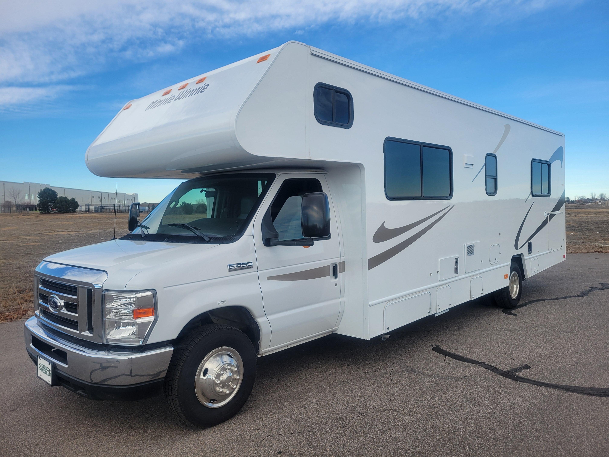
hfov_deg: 67.3
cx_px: 304
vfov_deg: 53.1
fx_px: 457
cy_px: 228
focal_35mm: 26
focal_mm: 5.4
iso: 40
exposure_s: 1/1328
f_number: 1.8
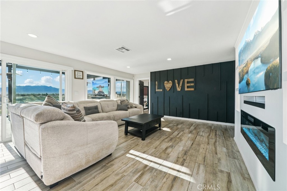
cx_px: 144
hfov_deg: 108.3
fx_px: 104
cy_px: 96
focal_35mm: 13
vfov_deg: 85.4
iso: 160
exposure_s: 1/30
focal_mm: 13
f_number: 8
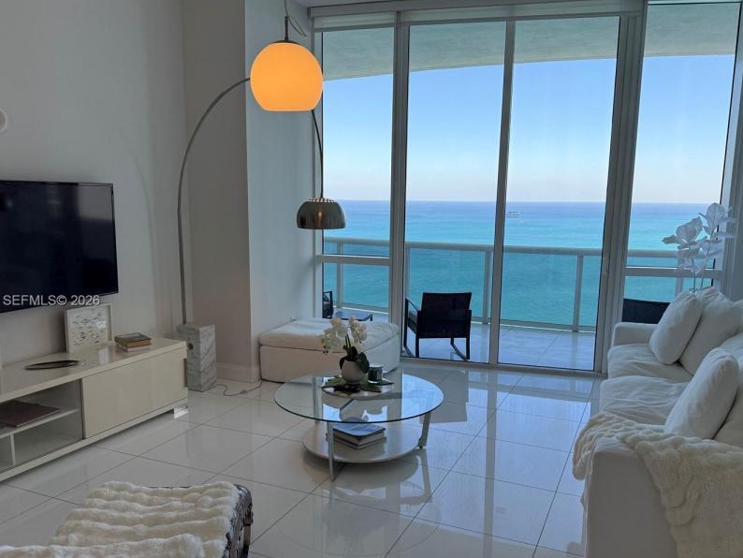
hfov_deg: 61.6
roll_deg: -1.3
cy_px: 301
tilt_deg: -9.3
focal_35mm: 29
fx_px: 623
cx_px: 374
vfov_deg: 48.2
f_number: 1.78
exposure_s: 1/598
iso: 100
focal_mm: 6.76
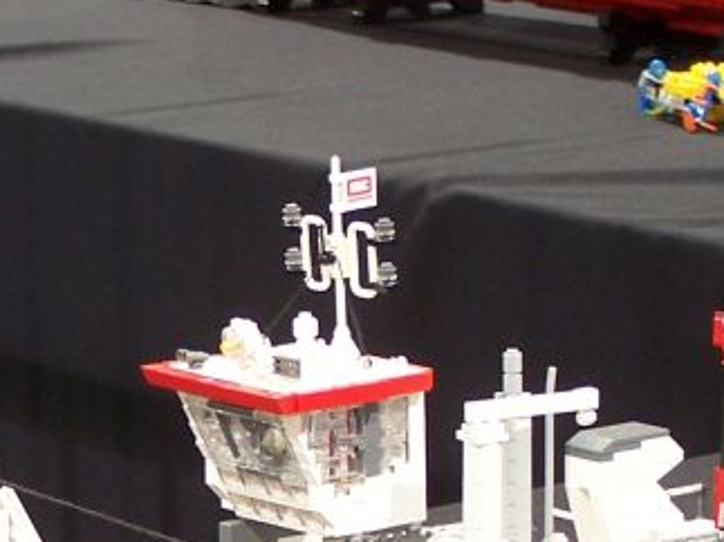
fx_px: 5436
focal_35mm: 260
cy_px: 477
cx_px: 83
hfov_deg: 7.6
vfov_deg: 5.7
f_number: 3.2
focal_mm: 13.7
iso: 80
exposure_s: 1/2
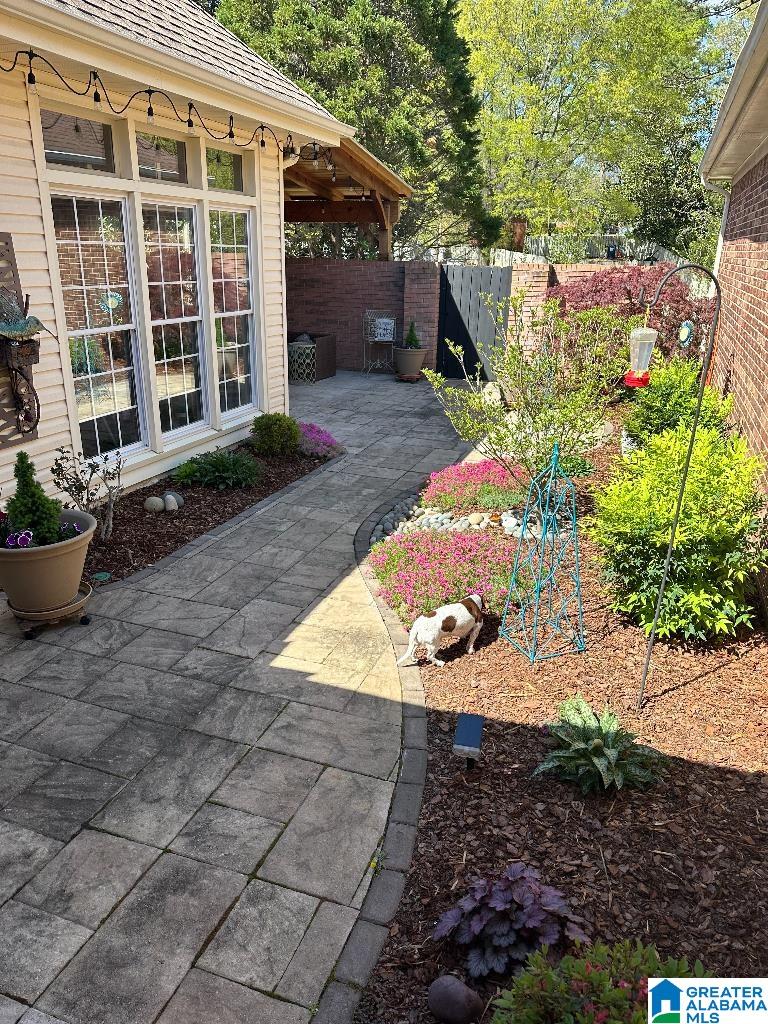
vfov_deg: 71.6
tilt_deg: -19.9
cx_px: 384
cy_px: 512
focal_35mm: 24
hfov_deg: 56.8
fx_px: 710
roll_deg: -1.3
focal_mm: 6.86
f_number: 1.78
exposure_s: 1/1473
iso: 80
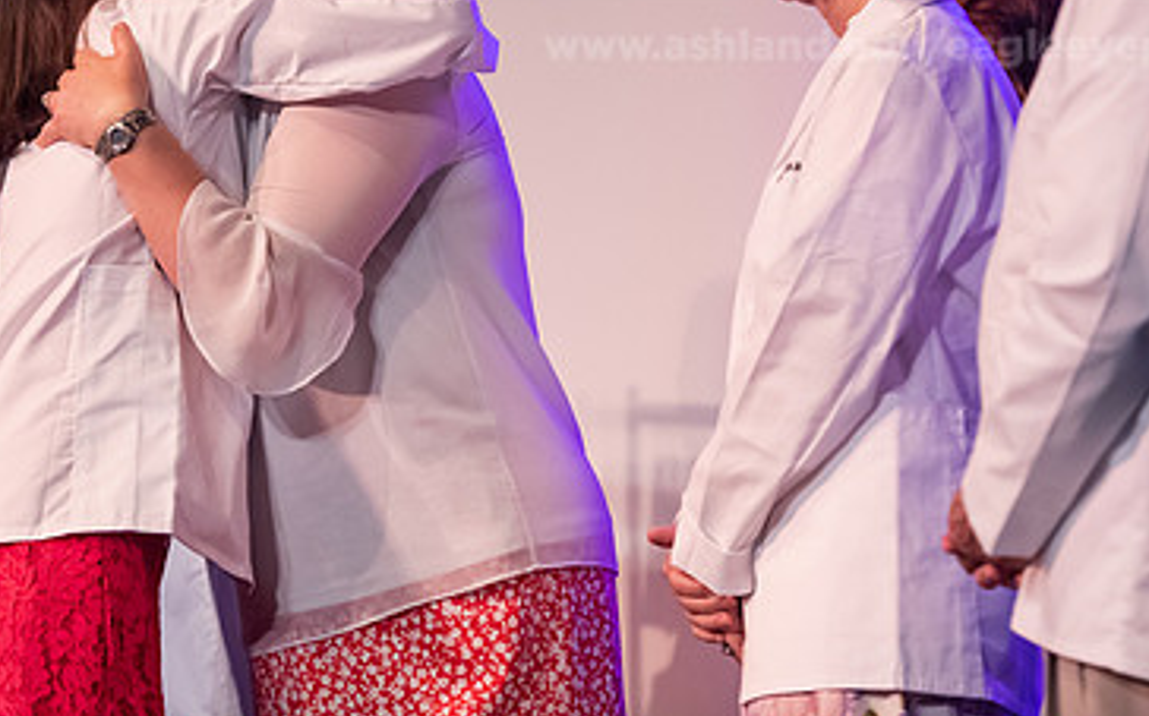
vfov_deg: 7.2
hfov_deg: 11.5
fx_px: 5696
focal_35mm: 182
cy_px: 112
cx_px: 401
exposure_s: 1/200
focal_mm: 112
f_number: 3.2
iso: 4000
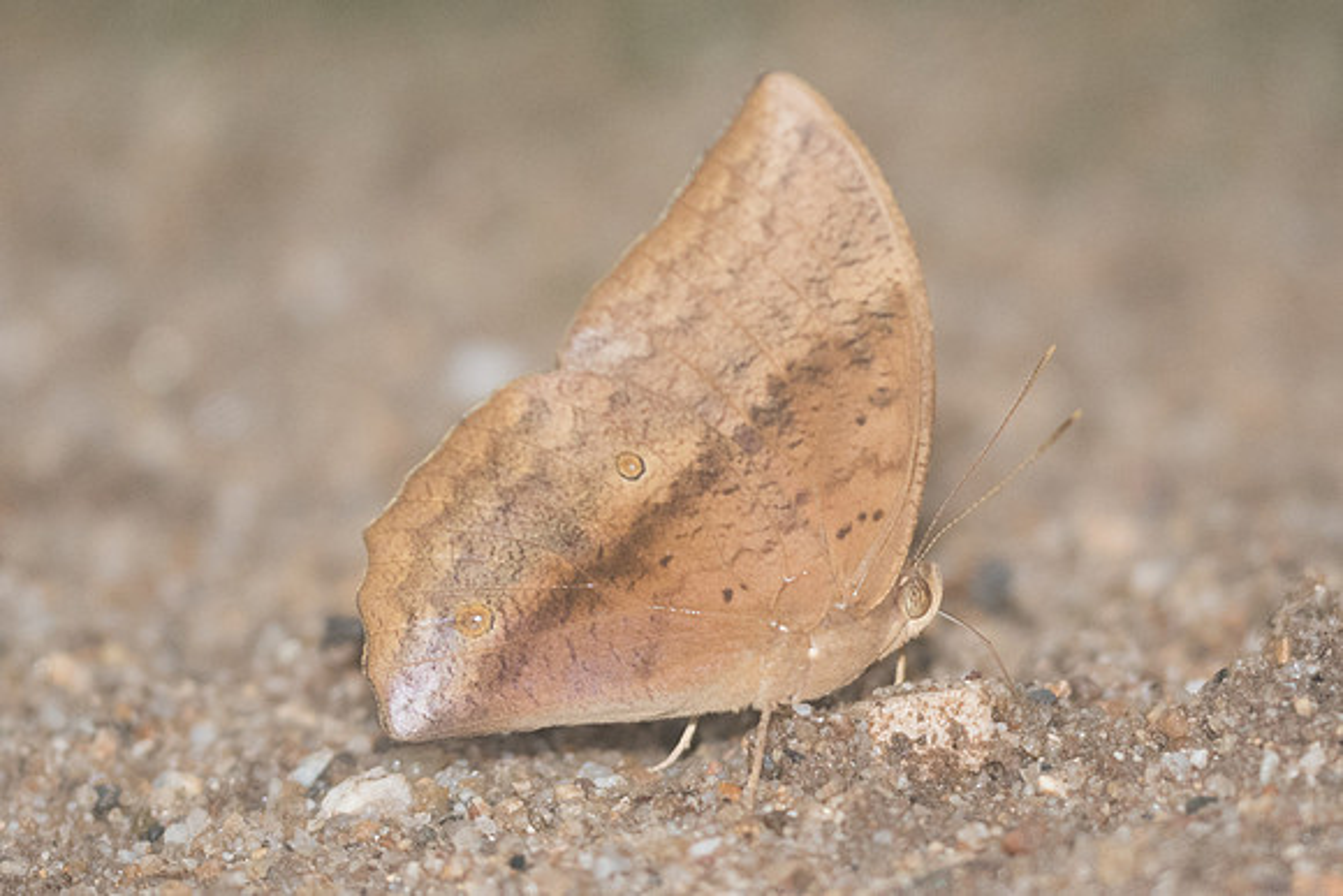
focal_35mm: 412
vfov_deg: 3.3
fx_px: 15374
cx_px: 914
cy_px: 455
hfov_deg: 5.0
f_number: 3.2
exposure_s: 1/250
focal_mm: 150
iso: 800
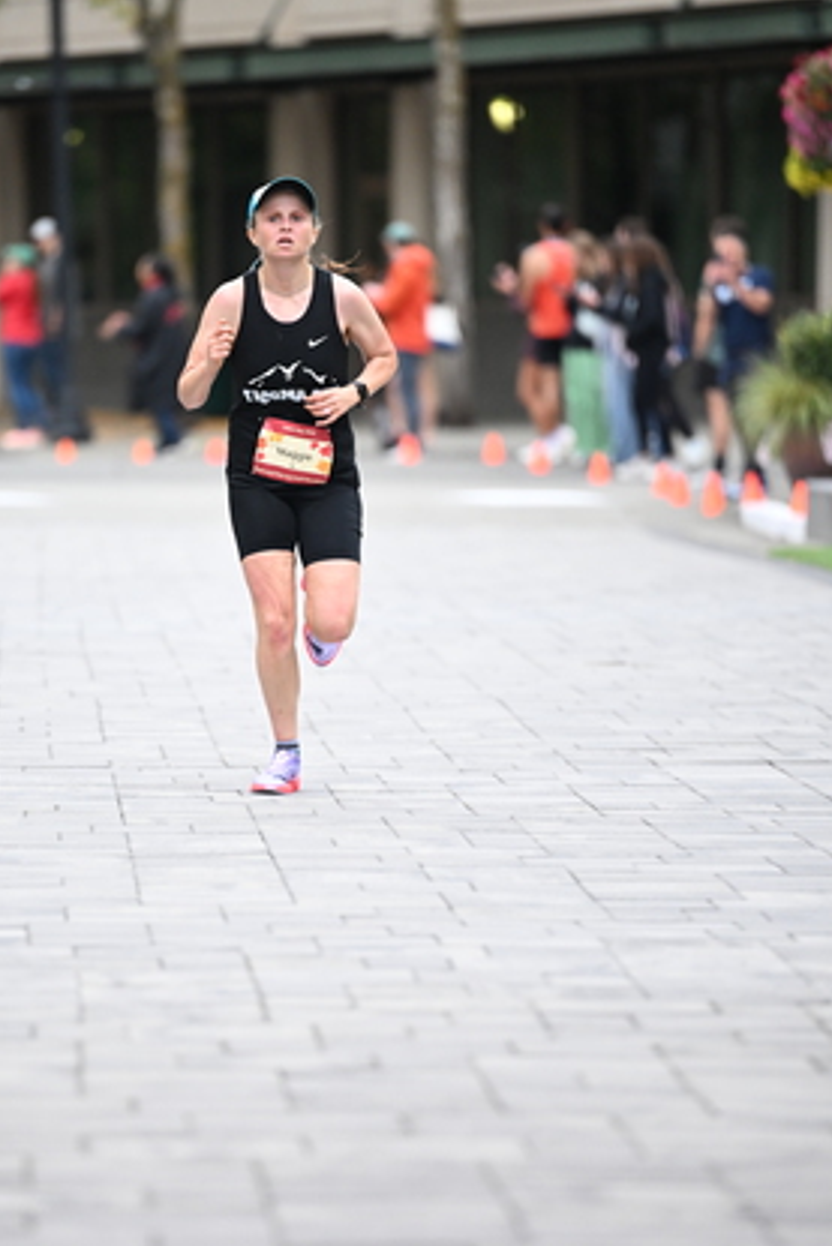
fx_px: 9178
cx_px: 299
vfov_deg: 7.8
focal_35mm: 265
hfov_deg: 5.2
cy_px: 628
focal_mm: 200
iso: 1600
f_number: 2.8
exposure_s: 1/800
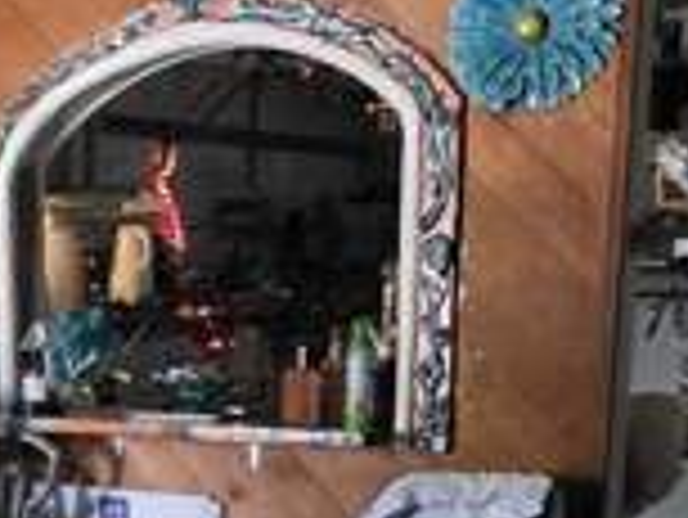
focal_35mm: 68
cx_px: -162
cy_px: 581
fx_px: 1353
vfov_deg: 20.5
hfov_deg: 25.3
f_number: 1.9
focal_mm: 2.2
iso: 1250
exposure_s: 1/60
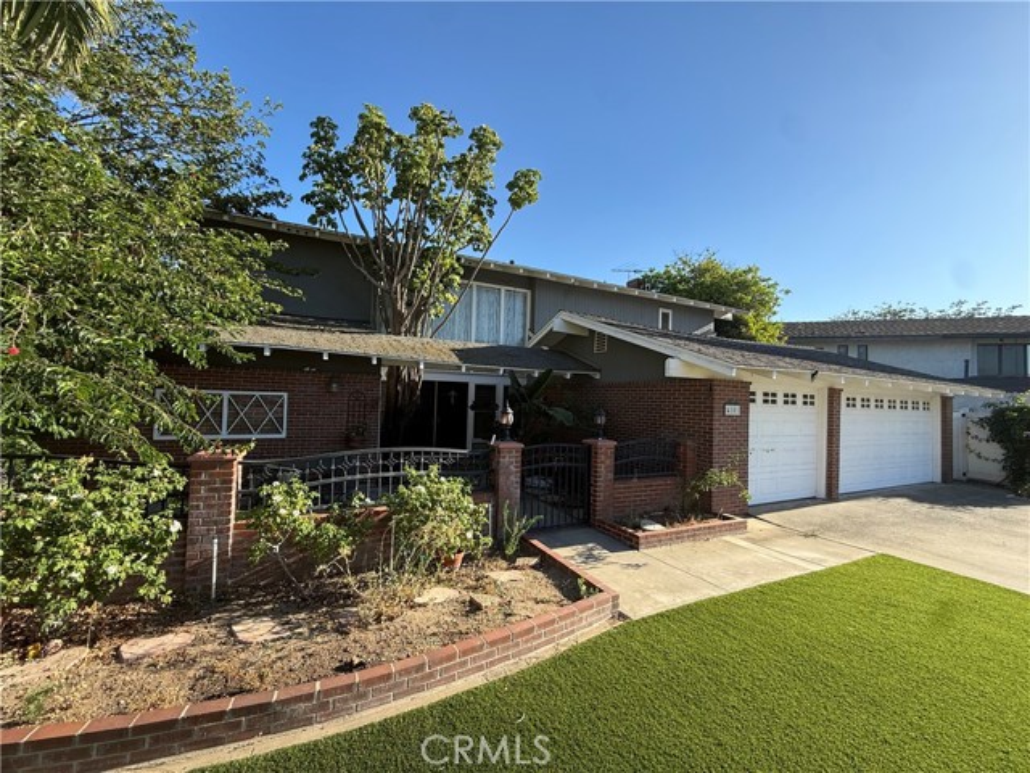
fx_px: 417
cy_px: 386
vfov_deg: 85.7
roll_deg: -1.2
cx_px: 515
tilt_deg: +2.2
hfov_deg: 102.1
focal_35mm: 14
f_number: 2.2
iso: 64
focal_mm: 2.22
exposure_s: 1/638
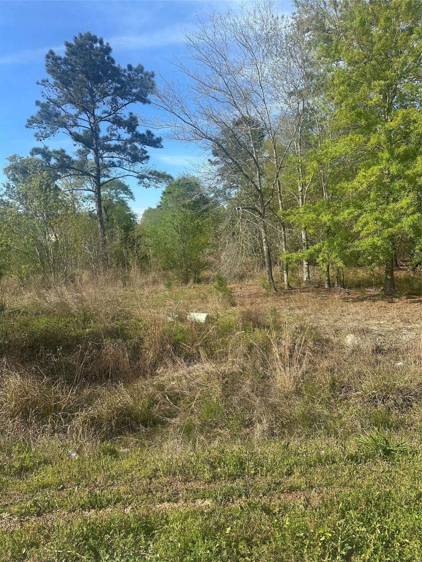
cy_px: 281
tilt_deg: -8.5
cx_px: 211
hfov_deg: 56.8
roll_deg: -1.2
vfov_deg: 71.6
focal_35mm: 24
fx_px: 390
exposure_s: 1/2967
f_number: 1.78
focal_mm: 6.86
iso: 80
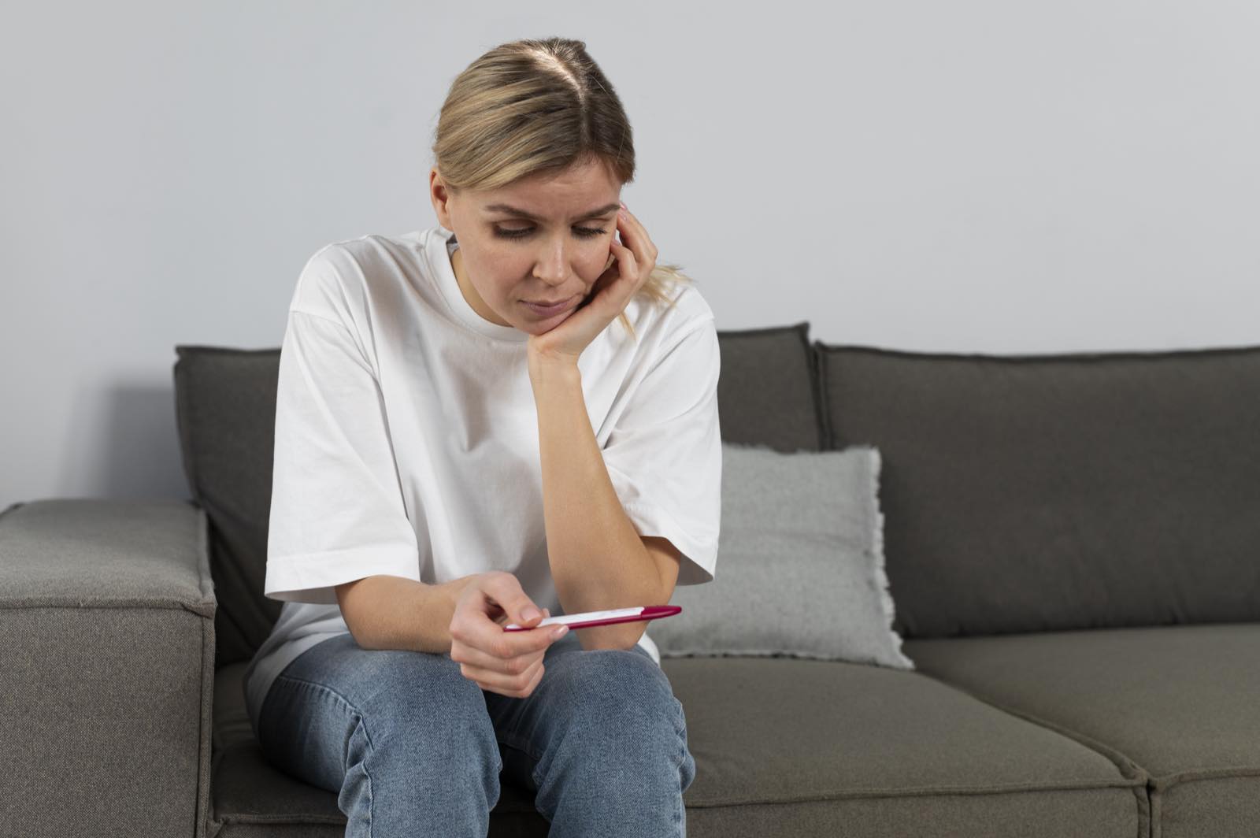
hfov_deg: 39.6
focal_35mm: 50
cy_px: 419
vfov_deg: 26.9
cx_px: 630
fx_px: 1749
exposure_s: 1/200
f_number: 4
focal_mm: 50
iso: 400
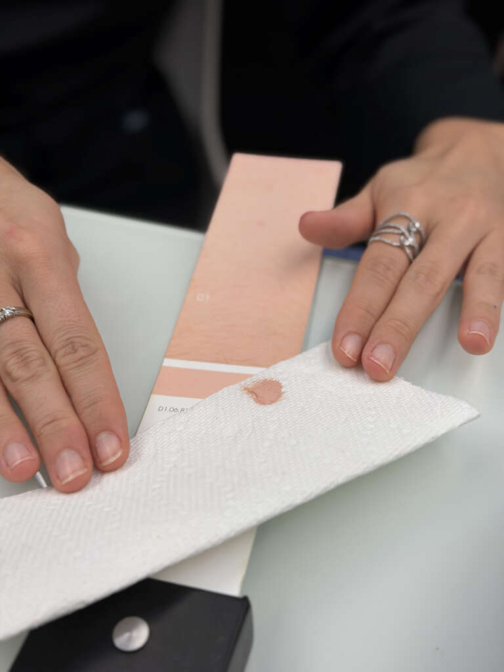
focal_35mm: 48
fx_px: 932
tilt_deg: -45.1
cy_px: 336
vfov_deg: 39.7
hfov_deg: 30.3
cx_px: 252
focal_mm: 6.76
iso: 64
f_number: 1.78
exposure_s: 1/252
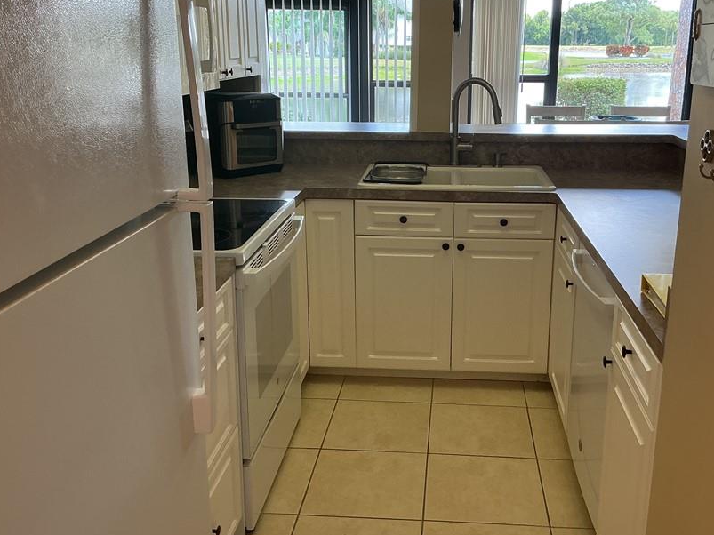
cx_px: 406
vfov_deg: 38.6
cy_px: 236
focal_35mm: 37
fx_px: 763
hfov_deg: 50.0
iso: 64
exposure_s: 1/60
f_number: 1.8
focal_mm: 3
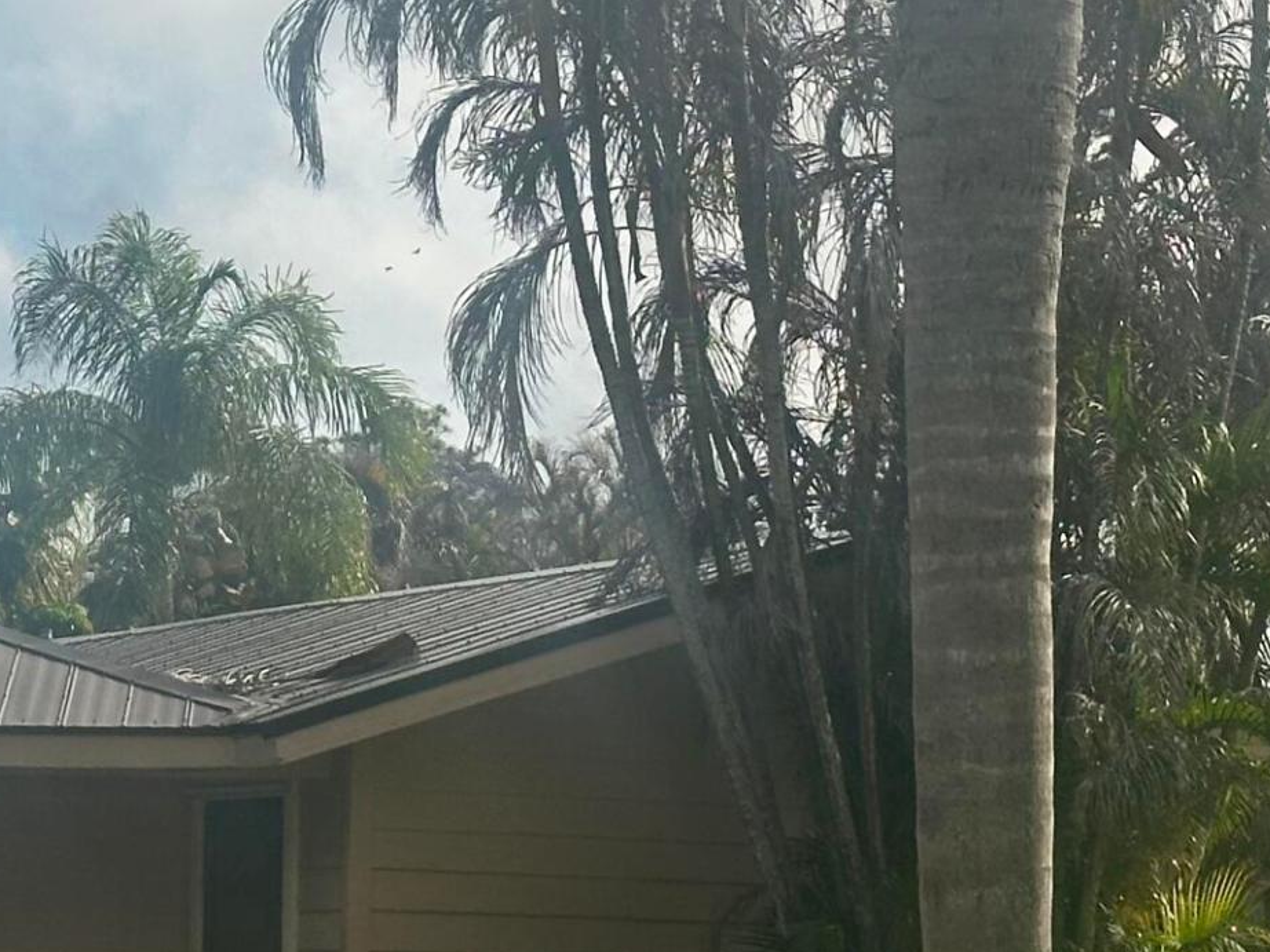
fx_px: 5502
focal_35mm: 150
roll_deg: -0.3
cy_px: 406
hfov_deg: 13.0
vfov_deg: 9.9
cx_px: 70
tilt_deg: +8.2
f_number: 1.78
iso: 64
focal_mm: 6.86
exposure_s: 1/7092
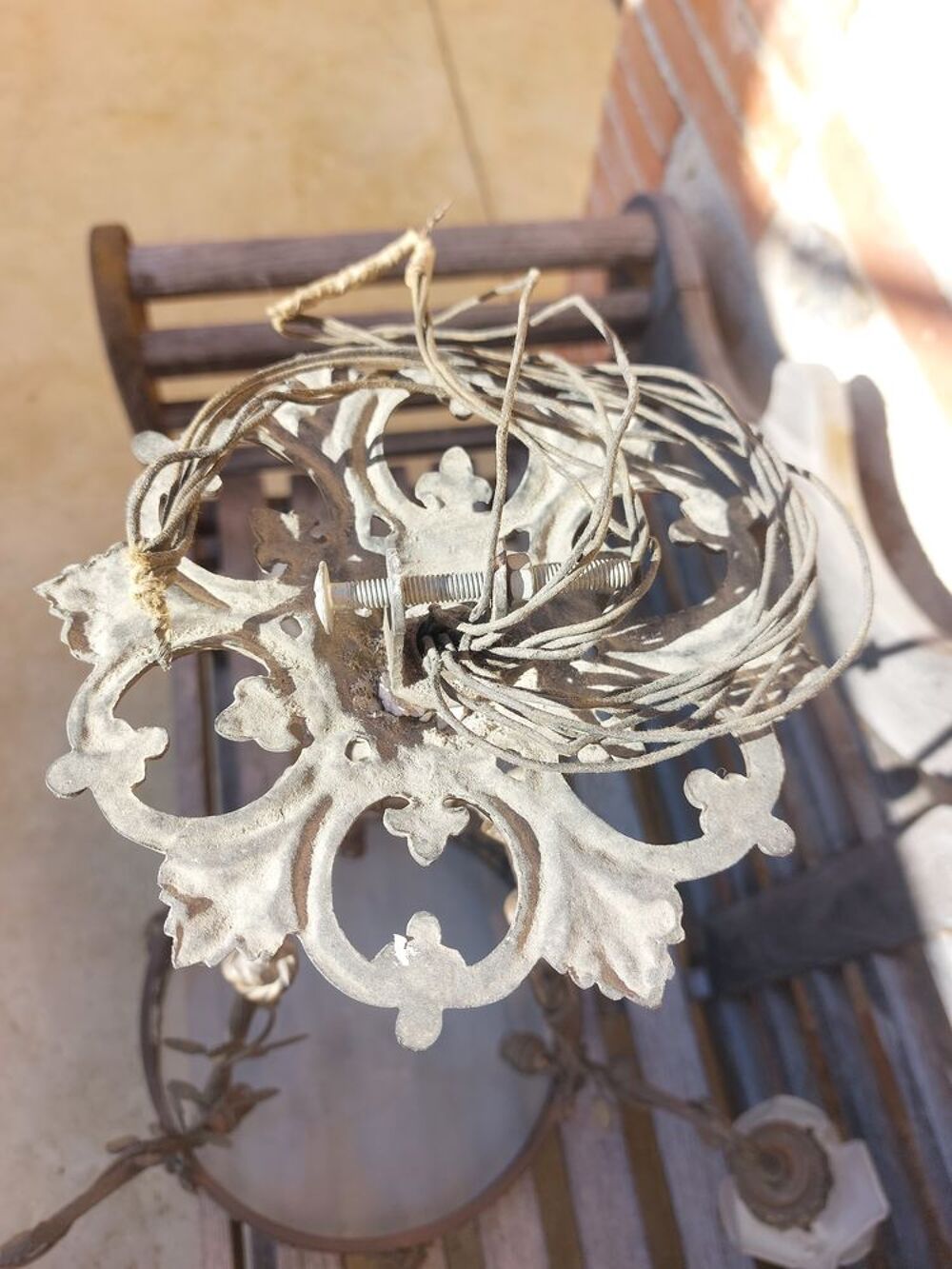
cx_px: 476
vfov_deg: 69.4
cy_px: 634
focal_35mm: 25
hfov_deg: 54.9
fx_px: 917
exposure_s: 1/320
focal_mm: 5.23
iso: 25
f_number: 1.8
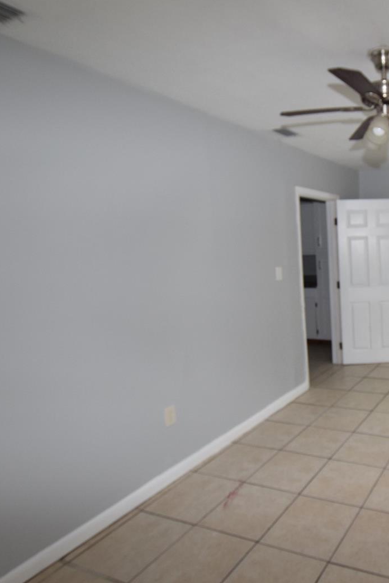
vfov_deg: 76.1
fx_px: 373
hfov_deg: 46.2
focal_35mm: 23
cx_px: 390
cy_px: 295
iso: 720
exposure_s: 1/125
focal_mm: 10
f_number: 5.6
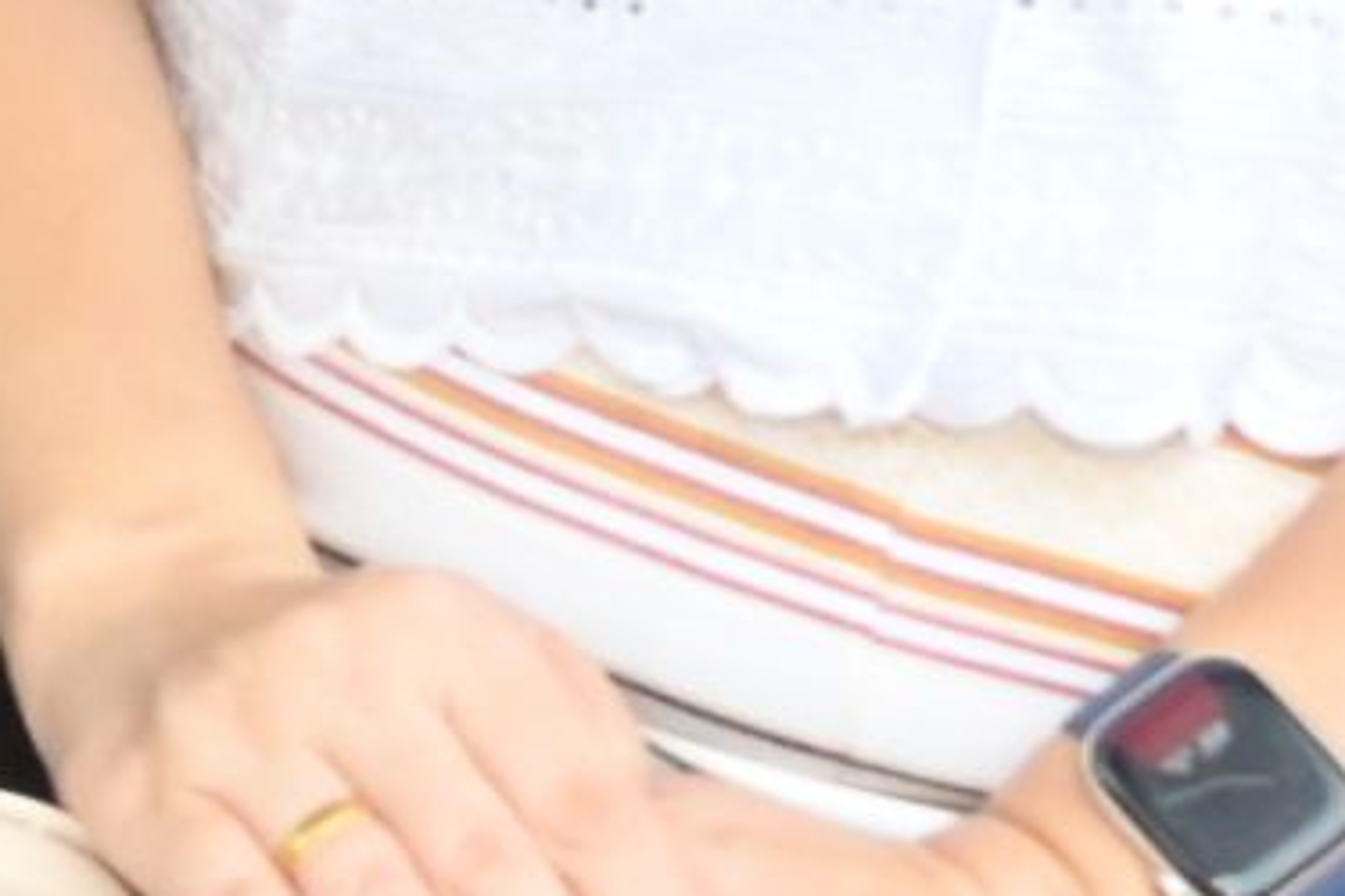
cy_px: -1186
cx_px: -1851
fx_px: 8966
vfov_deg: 5.5
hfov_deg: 8.0
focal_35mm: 240
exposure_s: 1/6400
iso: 4000
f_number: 4
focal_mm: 24
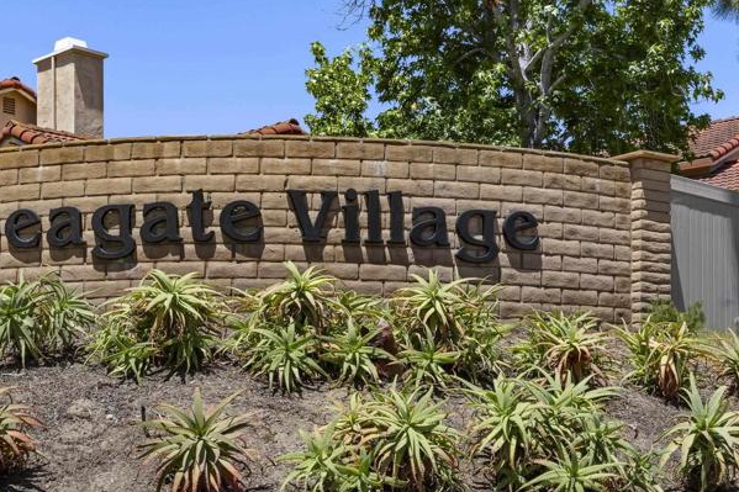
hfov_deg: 36.8
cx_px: 285
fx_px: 1105
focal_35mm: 54
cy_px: 176
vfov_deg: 25.0
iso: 500
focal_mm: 31.5
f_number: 8
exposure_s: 1/1250
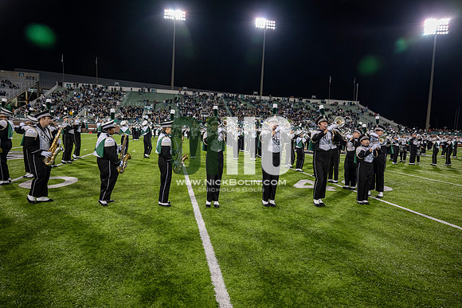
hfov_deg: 73.7
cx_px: 231
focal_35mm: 24
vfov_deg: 53.2
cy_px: 154
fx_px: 308
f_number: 3.2
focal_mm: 24
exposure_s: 1/500
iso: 1250
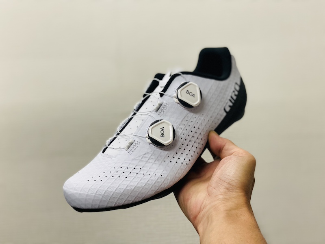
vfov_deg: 28.0
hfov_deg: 36.8
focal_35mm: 52
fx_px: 488
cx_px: 162
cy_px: 122
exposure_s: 1/100
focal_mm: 6
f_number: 2
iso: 160
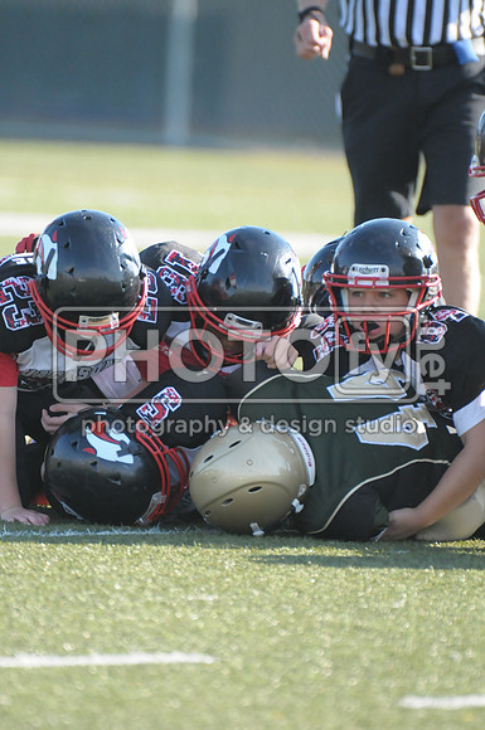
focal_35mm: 600
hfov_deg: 2.3
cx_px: 242
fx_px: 12160
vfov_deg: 3.4
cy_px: 365
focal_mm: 400
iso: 1600
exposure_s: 1/2000
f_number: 4
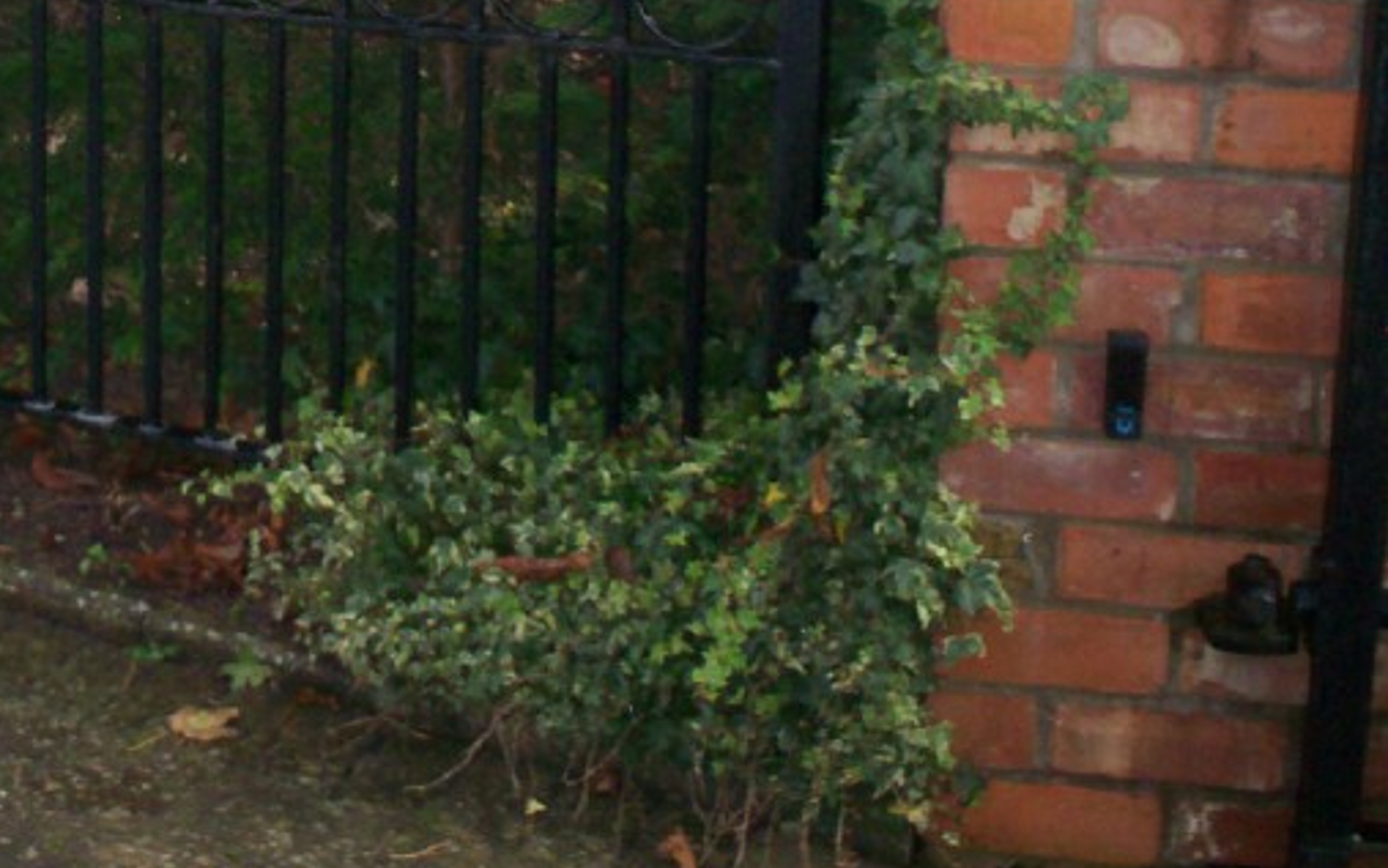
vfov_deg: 16.4
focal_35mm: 77
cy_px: -112
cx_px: 120
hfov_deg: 25.9
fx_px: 2913
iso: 140
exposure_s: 1/60
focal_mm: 6
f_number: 4.5
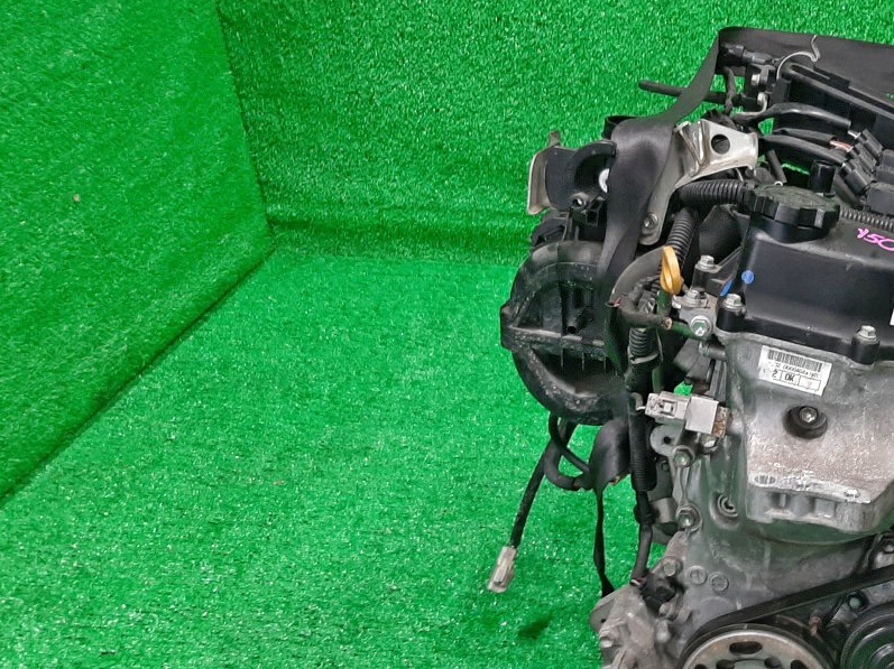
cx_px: 764
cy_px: 484
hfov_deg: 38.3
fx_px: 1213
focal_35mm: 47
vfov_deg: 30.4
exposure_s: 1/50
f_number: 1.7
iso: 151
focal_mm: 3.93
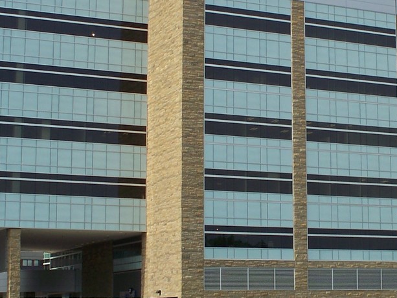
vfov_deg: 15.7
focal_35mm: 94
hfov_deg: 20.6
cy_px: 109
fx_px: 1078
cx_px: 332
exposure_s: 1/400
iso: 80
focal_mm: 7.54
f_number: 5
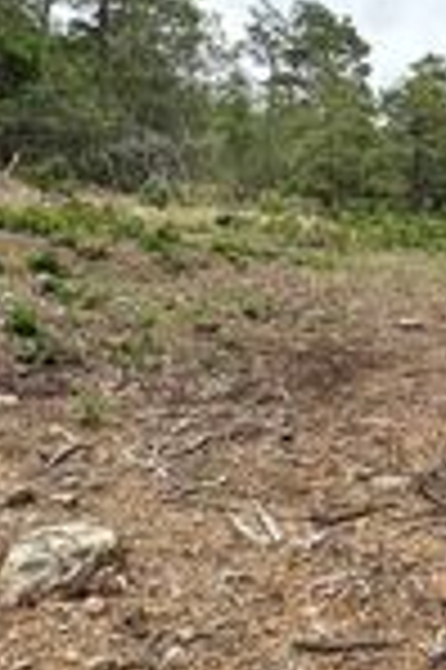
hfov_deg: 24.7
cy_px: 160
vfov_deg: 39.2
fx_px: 913
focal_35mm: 49
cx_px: 545
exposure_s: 1/1366
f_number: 2.2
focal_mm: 2.22
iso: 40
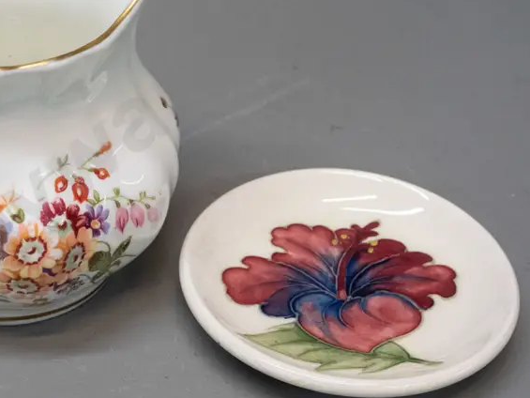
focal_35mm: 87
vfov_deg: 17.0
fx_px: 1332
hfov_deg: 22.2
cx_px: 103
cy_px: 148
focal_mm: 24
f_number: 6.3
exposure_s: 1/200
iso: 3200
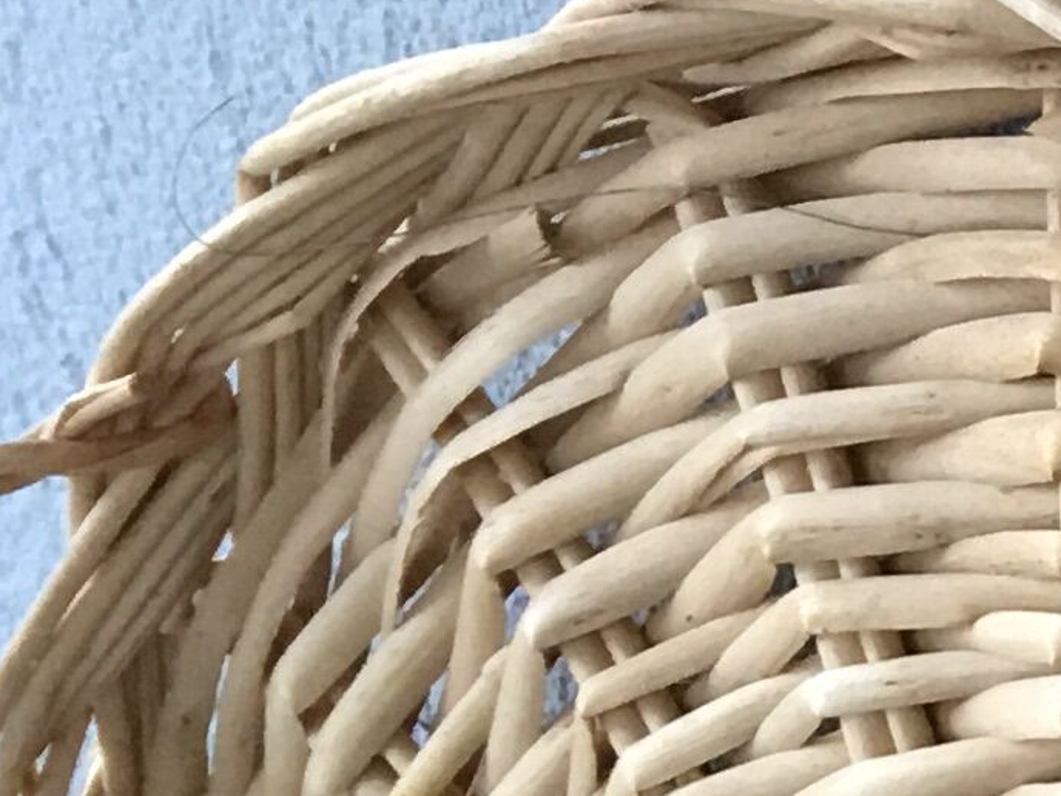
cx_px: 3021
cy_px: 791
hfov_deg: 9.5
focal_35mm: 170
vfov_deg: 8.7
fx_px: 5211
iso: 64
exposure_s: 1/33
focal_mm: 4.15
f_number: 2.2
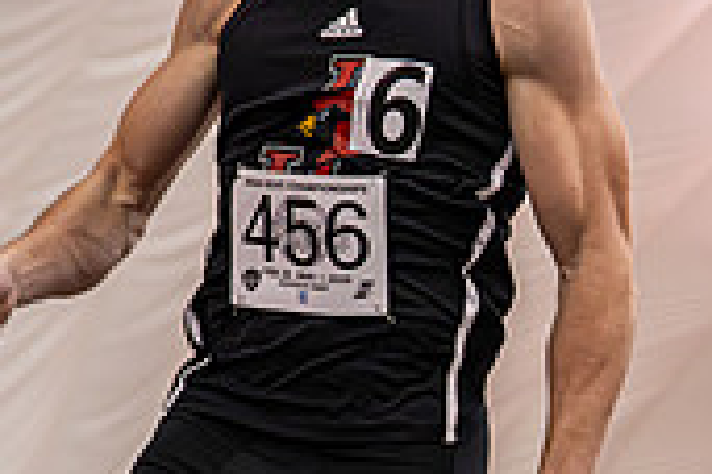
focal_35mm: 157
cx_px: 562
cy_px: 250
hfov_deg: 13.0
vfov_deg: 8.7
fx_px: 3105
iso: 2000
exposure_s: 1/1000
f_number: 2.2
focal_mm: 42
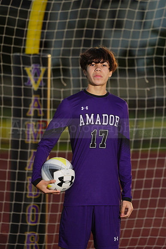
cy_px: 124
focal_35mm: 364
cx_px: 83
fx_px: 2516
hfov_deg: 3.8
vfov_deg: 5.7
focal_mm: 364
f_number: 7.1
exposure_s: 1/200
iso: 100
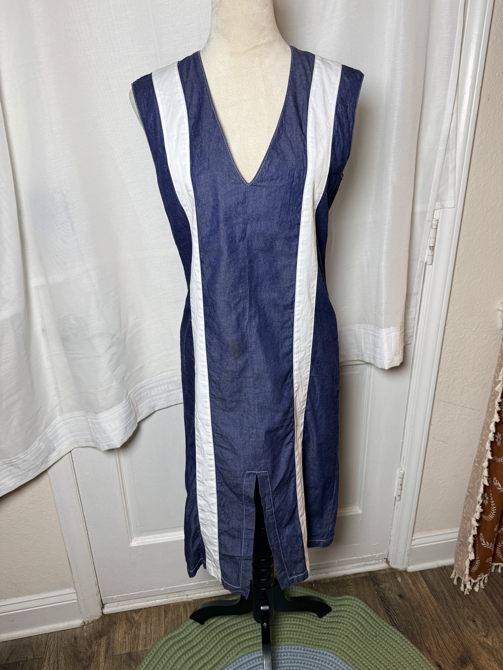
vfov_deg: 71.6
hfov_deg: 56.8
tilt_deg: -21.1
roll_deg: +1.4
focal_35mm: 24
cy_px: 335
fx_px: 465
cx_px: 252
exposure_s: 1/120
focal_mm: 6.76
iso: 100
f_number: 1.78
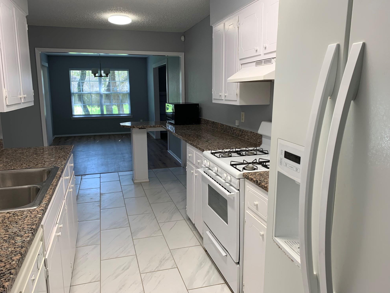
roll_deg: +0.5
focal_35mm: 27
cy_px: 143
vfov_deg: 51.3
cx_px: 195
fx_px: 304
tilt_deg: -10.0
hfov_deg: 65.3
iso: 64
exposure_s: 1/120
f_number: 1.8
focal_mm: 4.25
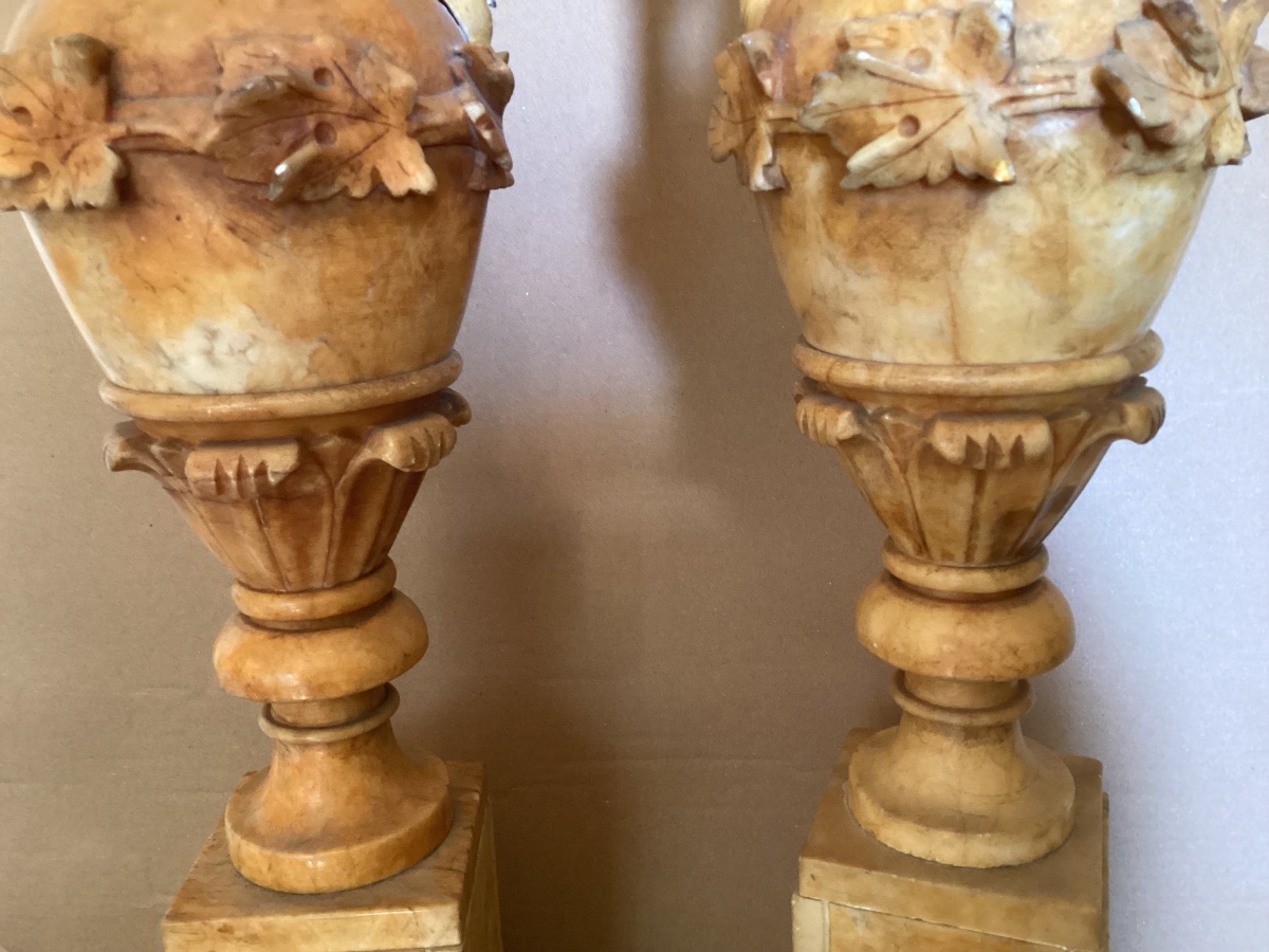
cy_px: 476
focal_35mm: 31
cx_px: 634
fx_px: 1136
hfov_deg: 58.4
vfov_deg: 45.4
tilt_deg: -14.6
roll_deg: -0.5
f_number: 2.4
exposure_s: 1/33
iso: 400
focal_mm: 3.3
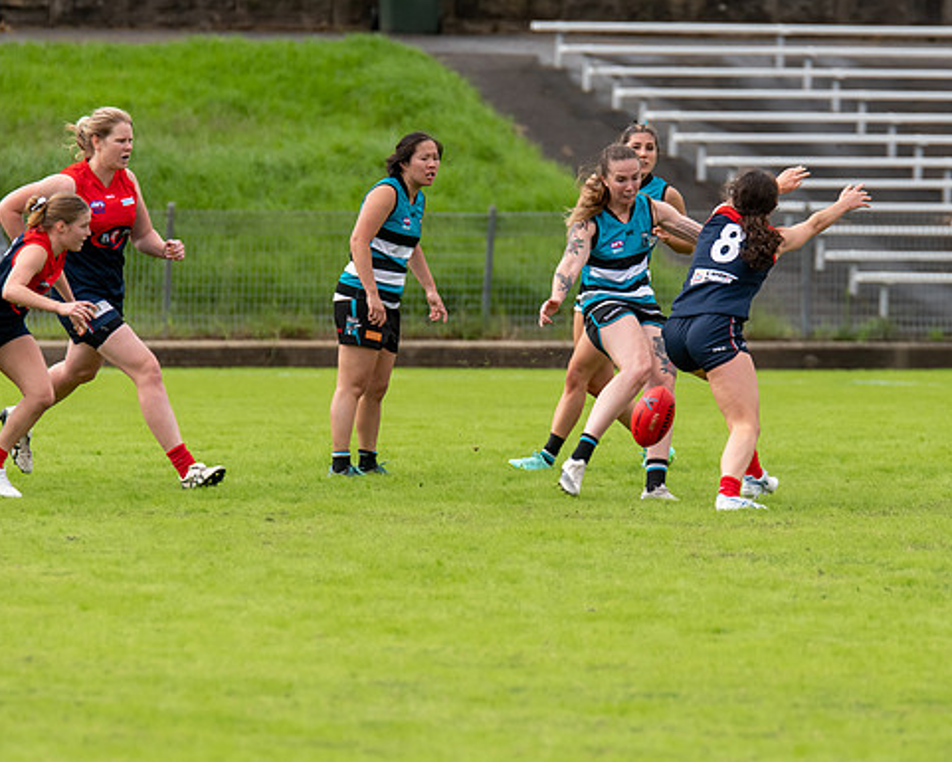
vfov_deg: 2.4
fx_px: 18036
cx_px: 595
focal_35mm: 640
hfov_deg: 3.0
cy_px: 340
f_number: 6.3
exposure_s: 1/2000
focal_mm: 420
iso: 800
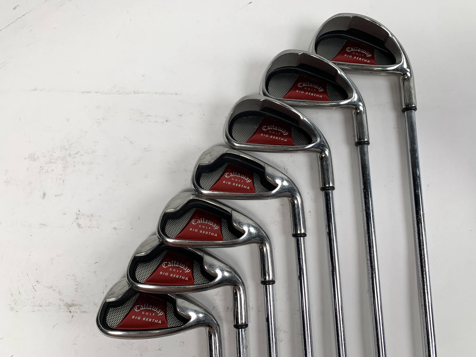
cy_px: 178
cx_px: 238
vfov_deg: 53.1
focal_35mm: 26
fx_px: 358
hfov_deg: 67.3
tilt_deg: -81.5
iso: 25
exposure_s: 1/157
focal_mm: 4.25
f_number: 1.8
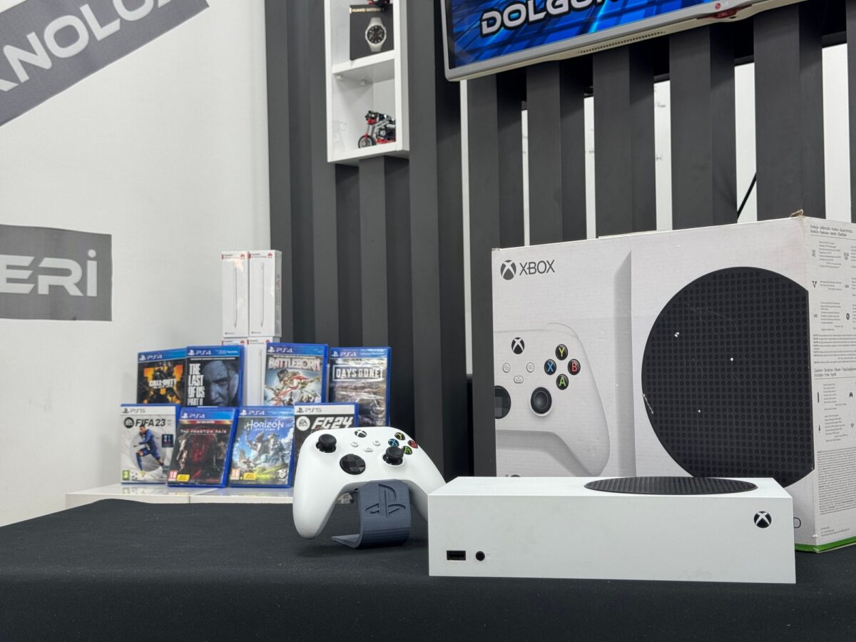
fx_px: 1187
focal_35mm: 48
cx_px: 428
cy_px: 321
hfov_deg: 39.7
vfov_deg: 30.3
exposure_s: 1/50
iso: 50
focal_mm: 6.76
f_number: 1.78
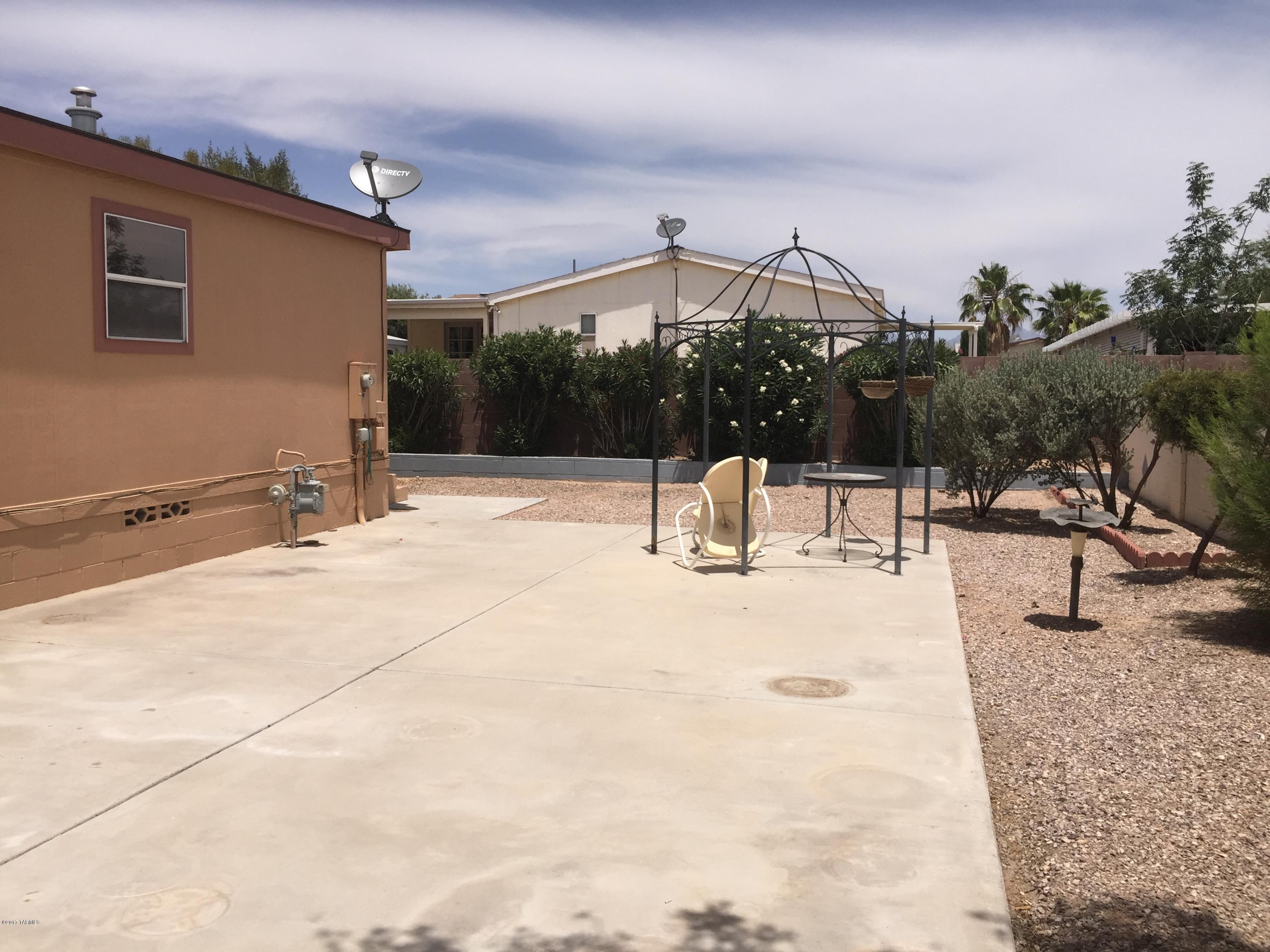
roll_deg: -0.6
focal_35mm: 29
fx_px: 1064
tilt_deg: -3.7
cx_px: 635
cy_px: 476
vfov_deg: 48.2
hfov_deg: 61.7
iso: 32
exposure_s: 1/3968
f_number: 2.2
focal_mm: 4.15
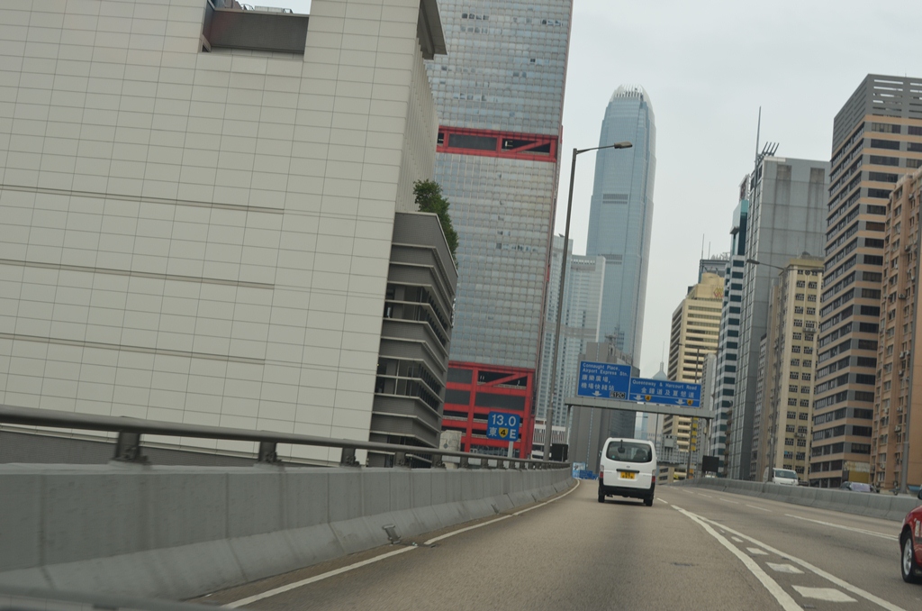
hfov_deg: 39.0
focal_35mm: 51
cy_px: 306
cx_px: 461
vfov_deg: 26.4
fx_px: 1303
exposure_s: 1/250
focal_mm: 34
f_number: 8
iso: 180
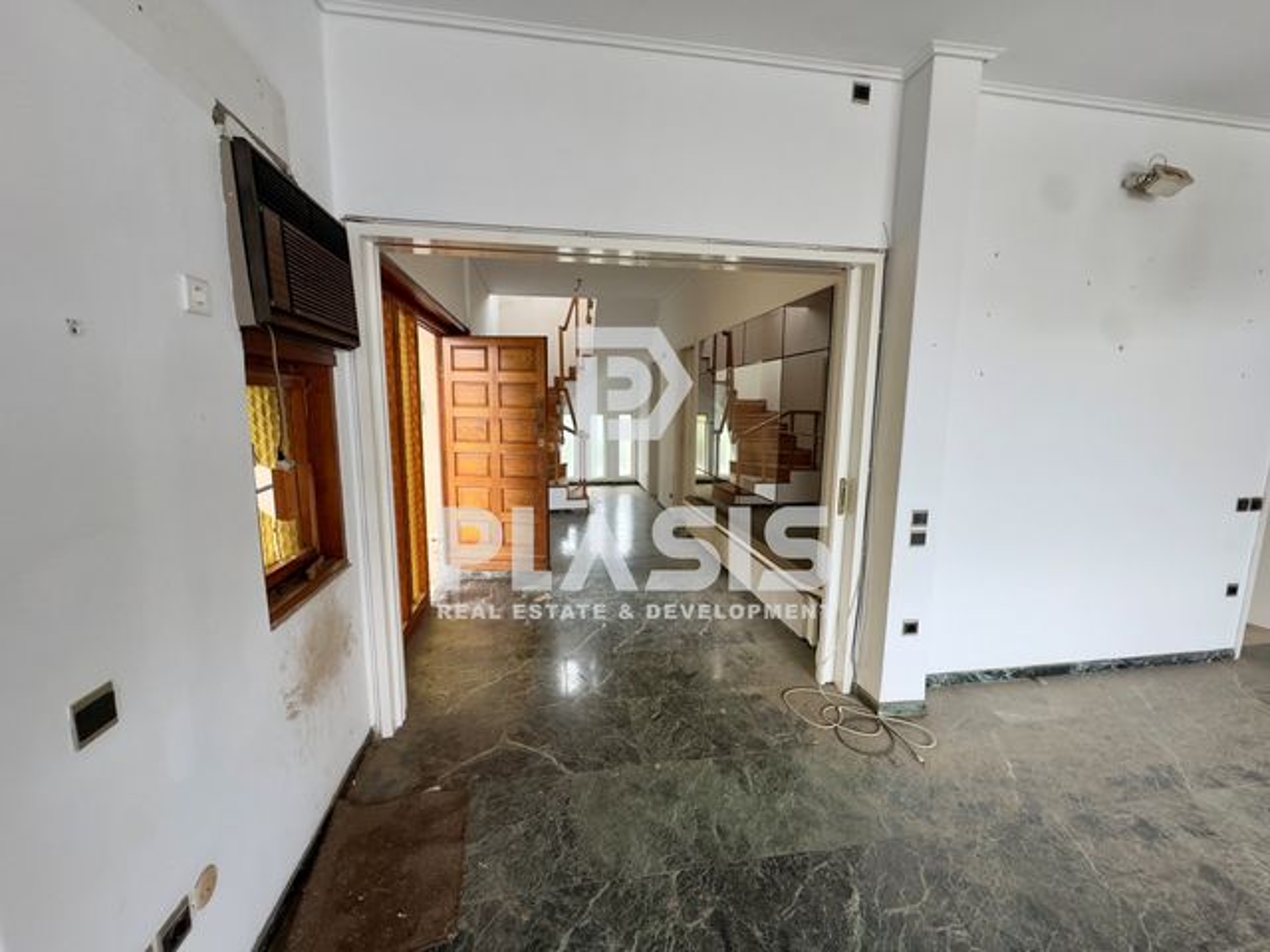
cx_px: 635
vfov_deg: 85.7
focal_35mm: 14
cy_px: 476
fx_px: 514
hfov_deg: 102.1
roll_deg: +0.1
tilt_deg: -8.1
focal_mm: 2.22
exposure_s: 1/99
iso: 200
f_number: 2.2
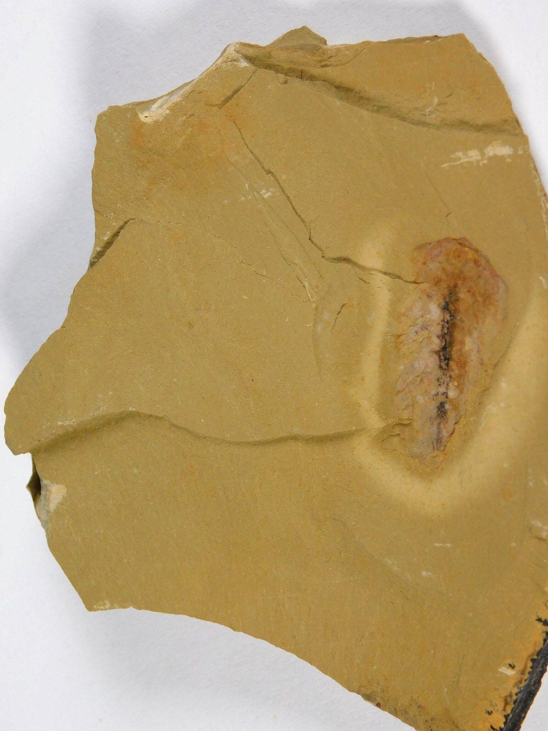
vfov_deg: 15.5
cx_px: 282
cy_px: 363
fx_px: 2680
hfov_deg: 11.7
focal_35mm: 127
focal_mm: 20.3
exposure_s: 1/125
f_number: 4.8
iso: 125
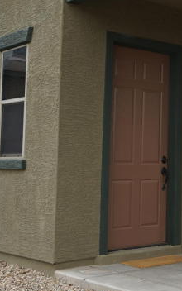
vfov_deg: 29.3
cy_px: 118
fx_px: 556
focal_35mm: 70
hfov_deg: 15.9
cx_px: 323
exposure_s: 1/80
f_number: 5.6
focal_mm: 21
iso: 100
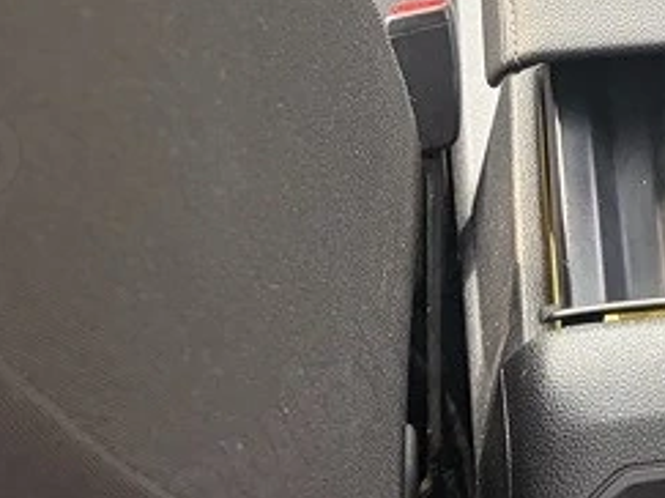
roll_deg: +1.7
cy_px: -358
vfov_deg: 12.7
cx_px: 618
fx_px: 2055
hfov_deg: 18.1
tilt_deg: -27.7
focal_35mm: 107
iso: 125
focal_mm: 5.96
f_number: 1.6
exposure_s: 1/108
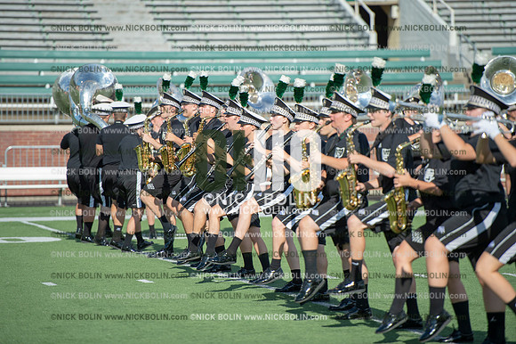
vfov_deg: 6.9
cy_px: 172
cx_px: 258
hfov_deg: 10.3
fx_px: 2865
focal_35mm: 200
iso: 160
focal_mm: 200
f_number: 2.8
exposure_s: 1/2000
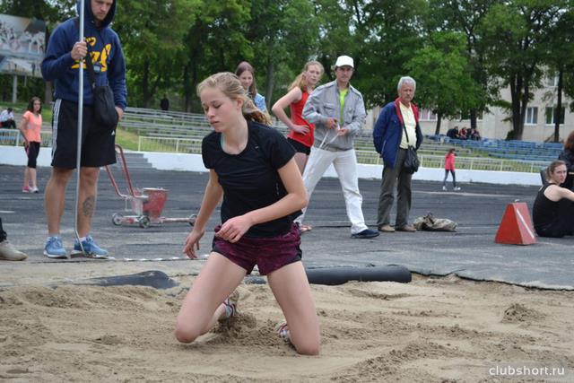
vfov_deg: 19.7
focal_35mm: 69
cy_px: 192
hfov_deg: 29.2
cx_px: 287
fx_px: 1100
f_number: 5.3
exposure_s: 1/500
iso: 400
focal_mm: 46
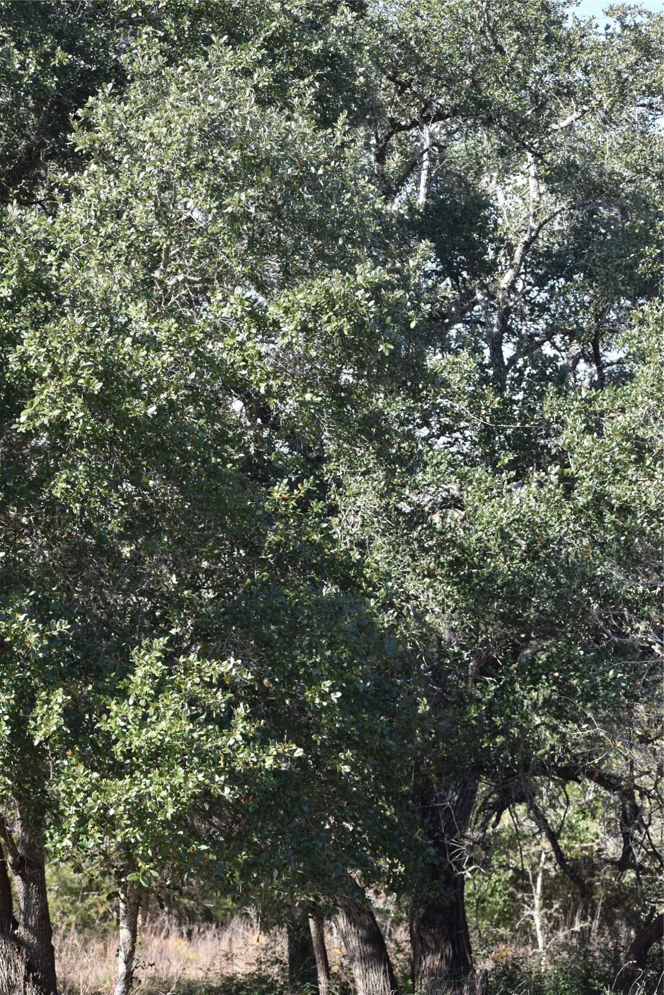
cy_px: 498
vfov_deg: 19.5
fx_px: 2905
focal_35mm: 105
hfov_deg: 13.0
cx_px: 332
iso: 320
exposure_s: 1/500
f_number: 5.6
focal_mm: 70
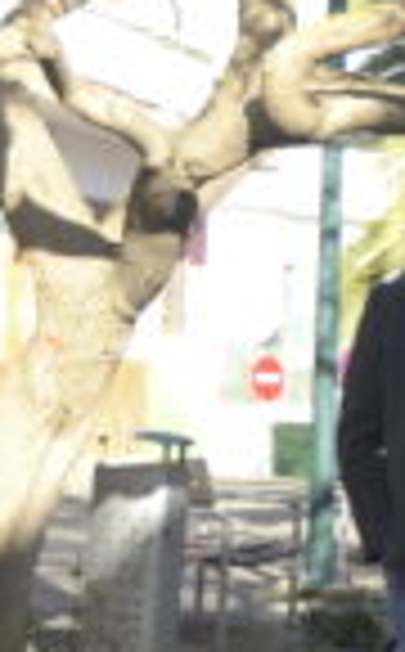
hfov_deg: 6.0
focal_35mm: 197
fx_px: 3496
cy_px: 531
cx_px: 1307
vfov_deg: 10.6
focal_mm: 24
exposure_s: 1/125
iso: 100
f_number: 5.6
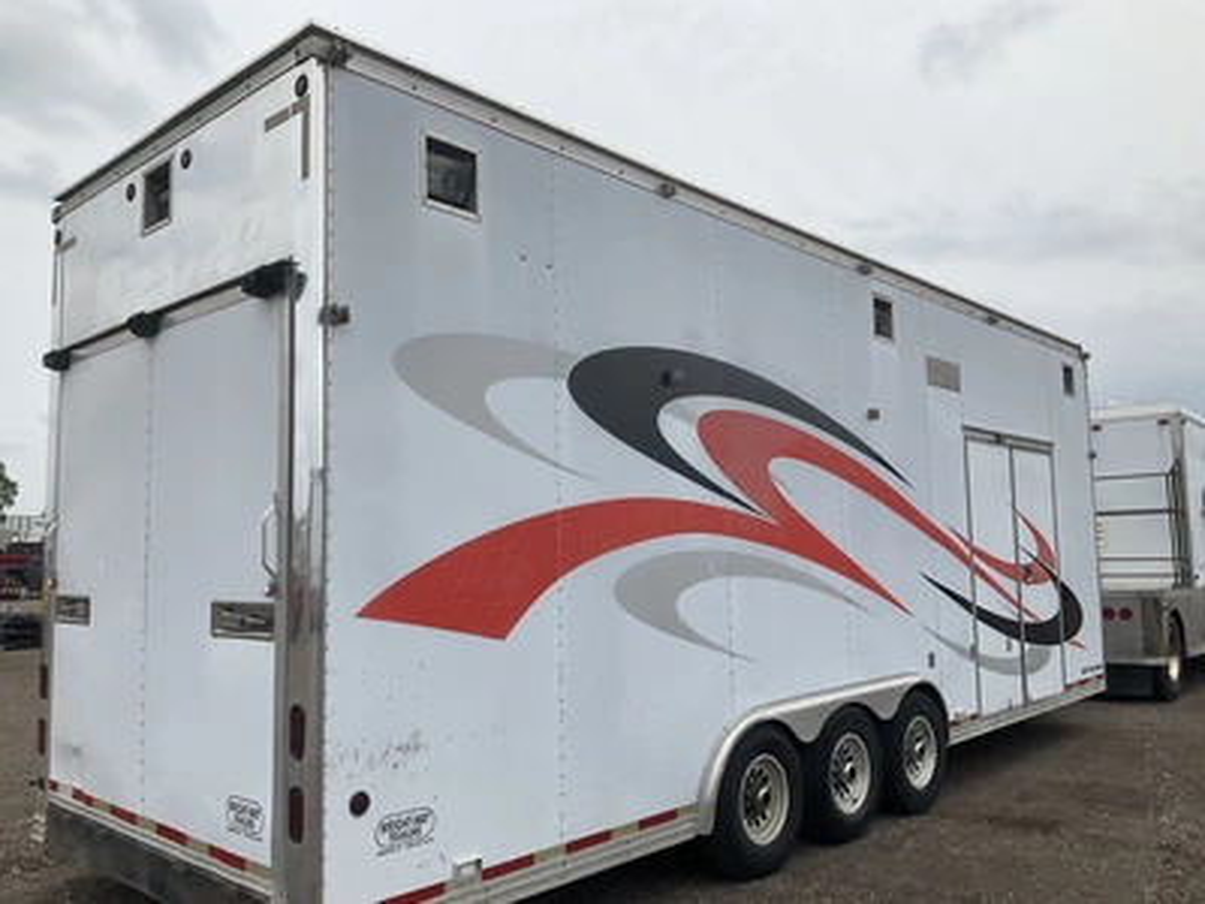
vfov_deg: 48.2
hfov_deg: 61.7
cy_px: 452
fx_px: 1010
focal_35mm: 29
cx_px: 602
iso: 25
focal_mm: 3
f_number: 1.8
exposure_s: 1/2141
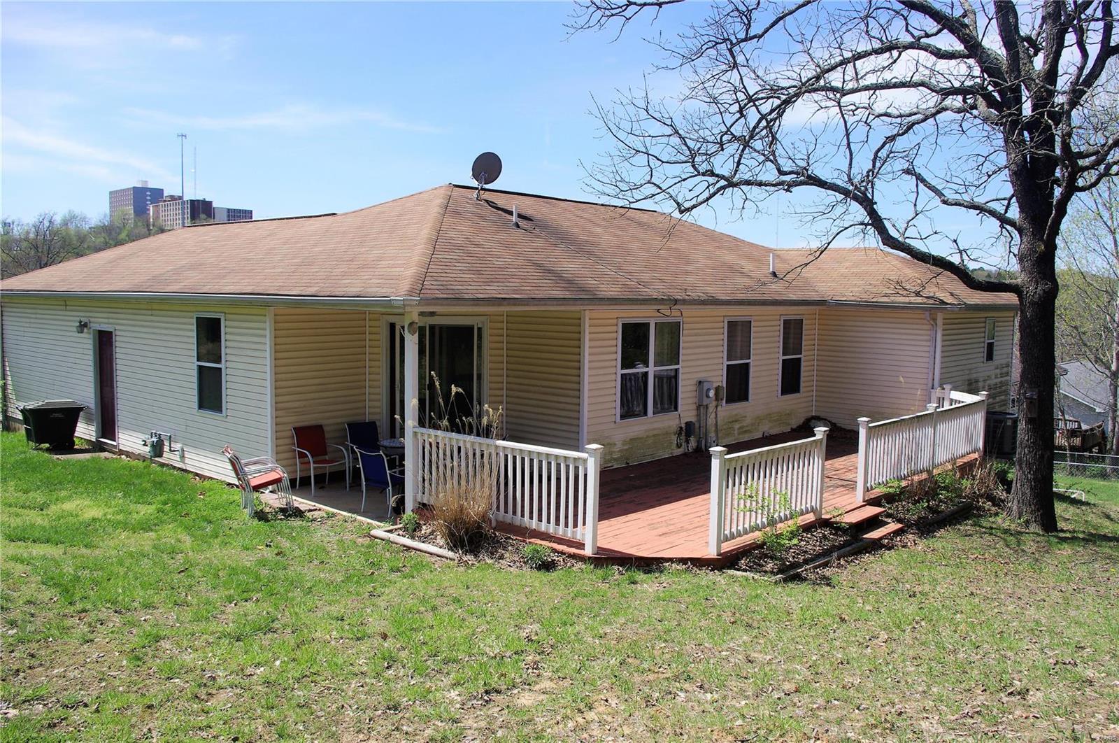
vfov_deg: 43.5
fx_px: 931
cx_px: 560
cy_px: 372
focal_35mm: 30
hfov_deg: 62.0
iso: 200
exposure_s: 1/400
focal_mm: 20
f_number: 8
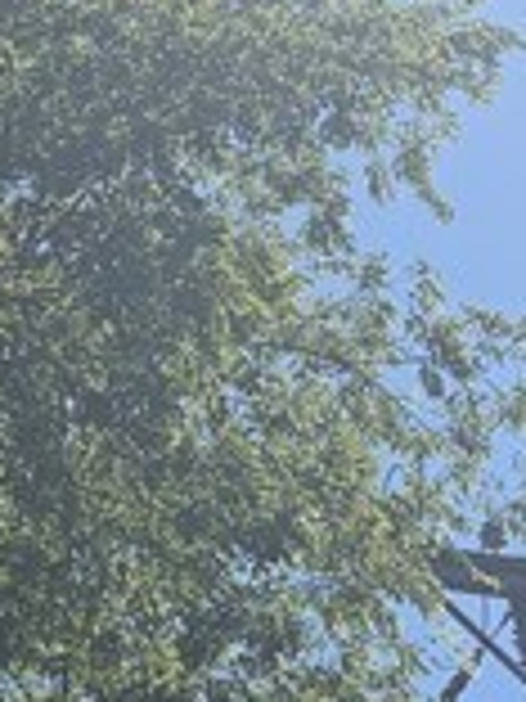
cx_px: -288
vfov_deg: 11.7
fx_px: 3201
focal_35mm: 158
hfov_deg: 9.1
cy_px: -495
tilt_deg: +49.5
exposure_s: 1/1901
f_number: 1.78
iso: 80
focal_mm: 6.76
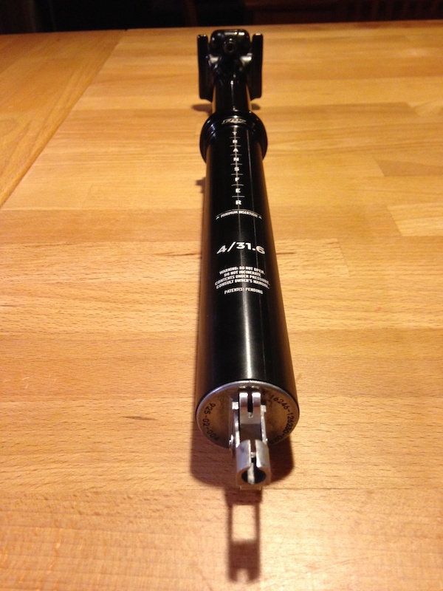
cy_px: 296
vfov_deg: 55.4
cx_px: 222
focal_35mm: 33
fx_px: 563
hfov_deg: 42.9
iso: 200
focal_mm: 4.12
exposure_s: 1/20
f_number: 2.4
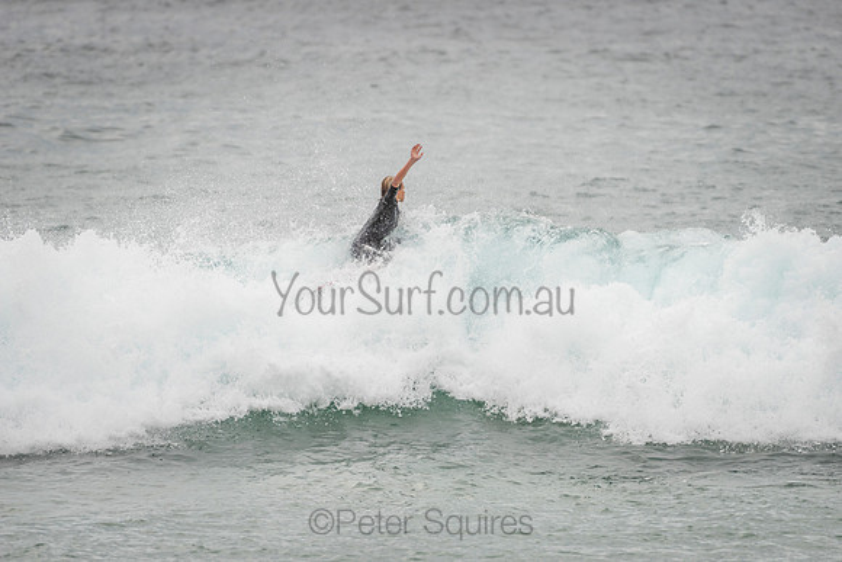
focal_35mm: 420
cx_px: 421
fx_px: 9825
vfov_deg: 3.3
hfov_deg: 4.9
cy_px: 281
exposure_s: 1/2000
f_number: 5.6
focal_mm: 420
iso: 250
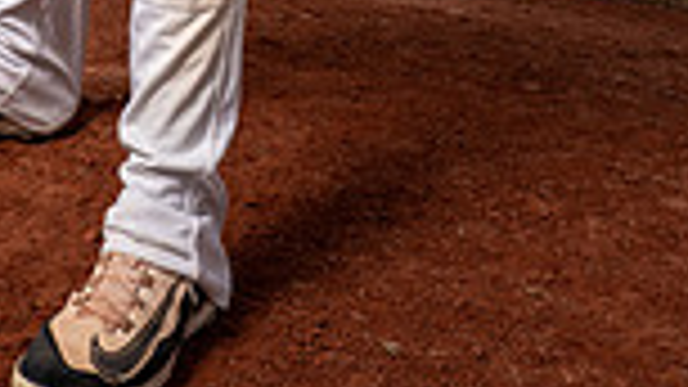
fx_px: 1514
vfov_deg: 11.9
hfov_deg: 25.5
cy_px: -531
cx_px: 270
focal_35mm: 83
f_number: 11
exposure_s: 1/250
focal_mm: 27
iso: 250
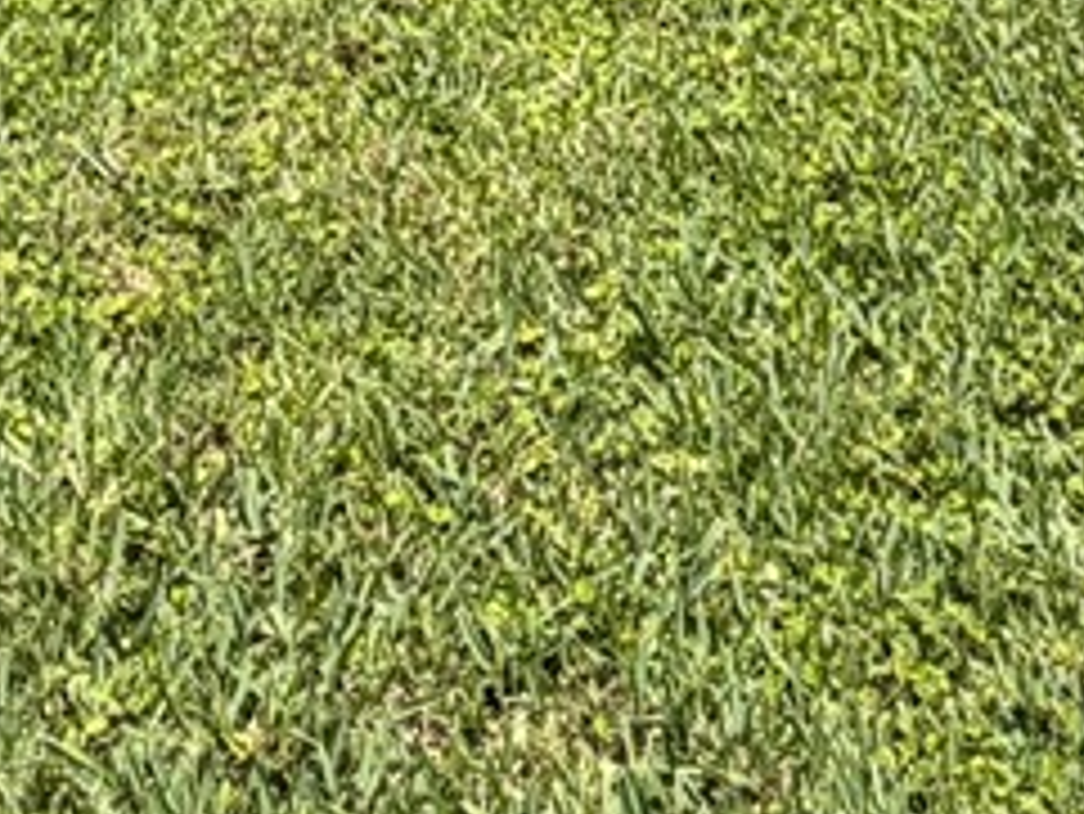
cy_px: -1421
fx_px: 2914
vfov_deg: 11.5
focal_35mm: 93
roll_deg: -0.5
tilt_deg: -5.1
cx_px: 576
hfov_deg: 21.1
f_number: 2.2
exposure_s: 1/1235
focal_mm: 2.22
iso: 20
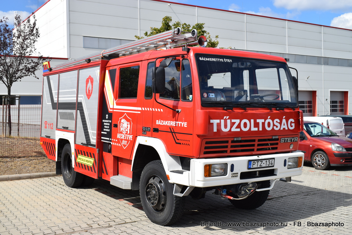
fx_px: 411
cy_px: 118
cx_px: 176
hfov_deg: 46.4
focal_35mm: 42
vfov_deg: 31.9
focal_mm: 28
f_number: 10
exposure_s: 1/400
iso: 200
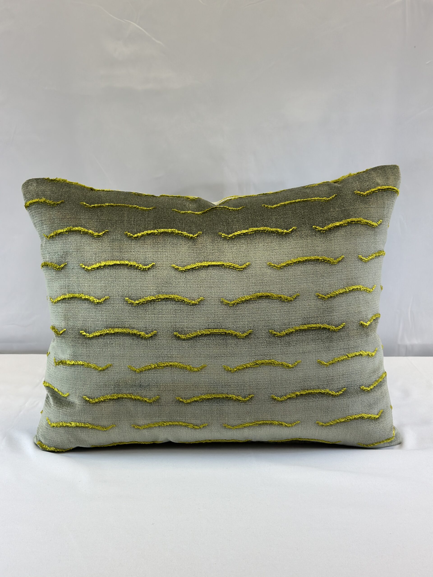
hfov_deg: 30.3
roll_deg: -0.4
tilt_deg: -9.3
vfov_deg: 39.7
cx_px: 216
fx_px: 801
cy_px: 288
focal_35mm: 48
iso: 80
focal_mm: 6.86
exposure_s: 1/248
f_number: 1.78
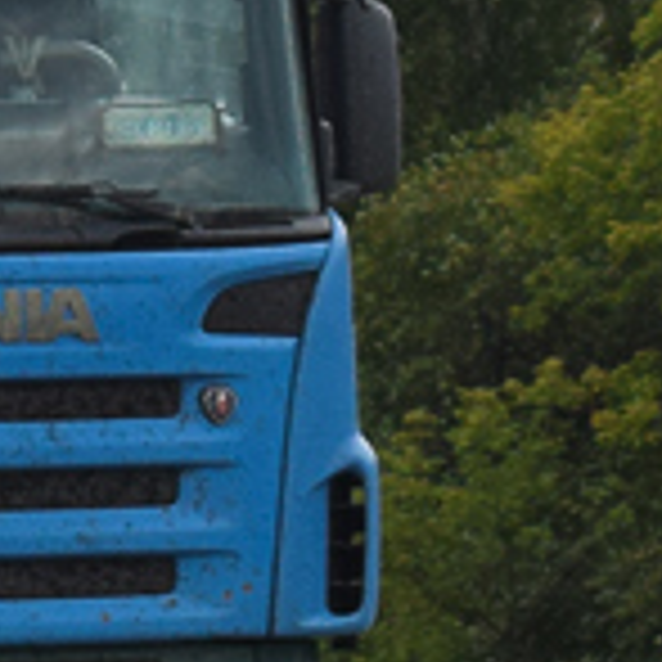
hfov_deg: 3.0
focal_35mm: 573
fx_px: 12408
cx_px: -1121
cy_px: -158
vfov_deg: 3.1
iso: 400
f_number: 6.3
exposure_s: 1/800
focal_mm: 55
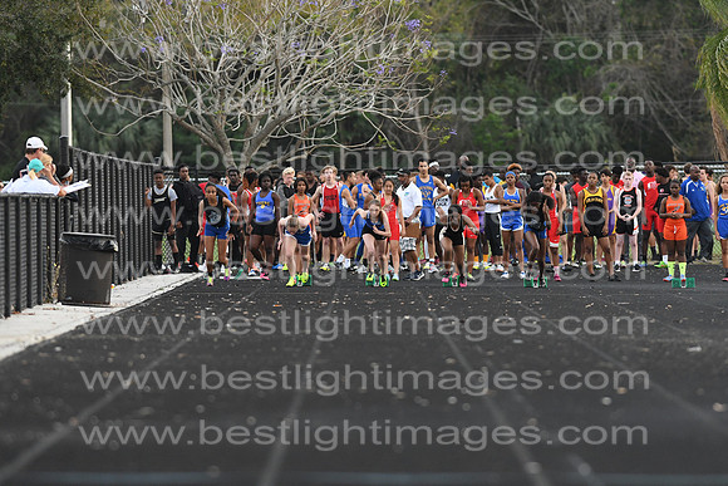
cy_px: 243
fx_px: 9102
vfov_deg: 3.1
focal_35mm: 450
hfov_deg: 4.6
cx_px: 364
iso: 1600
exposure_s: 1/1600
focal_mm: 300
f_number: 4
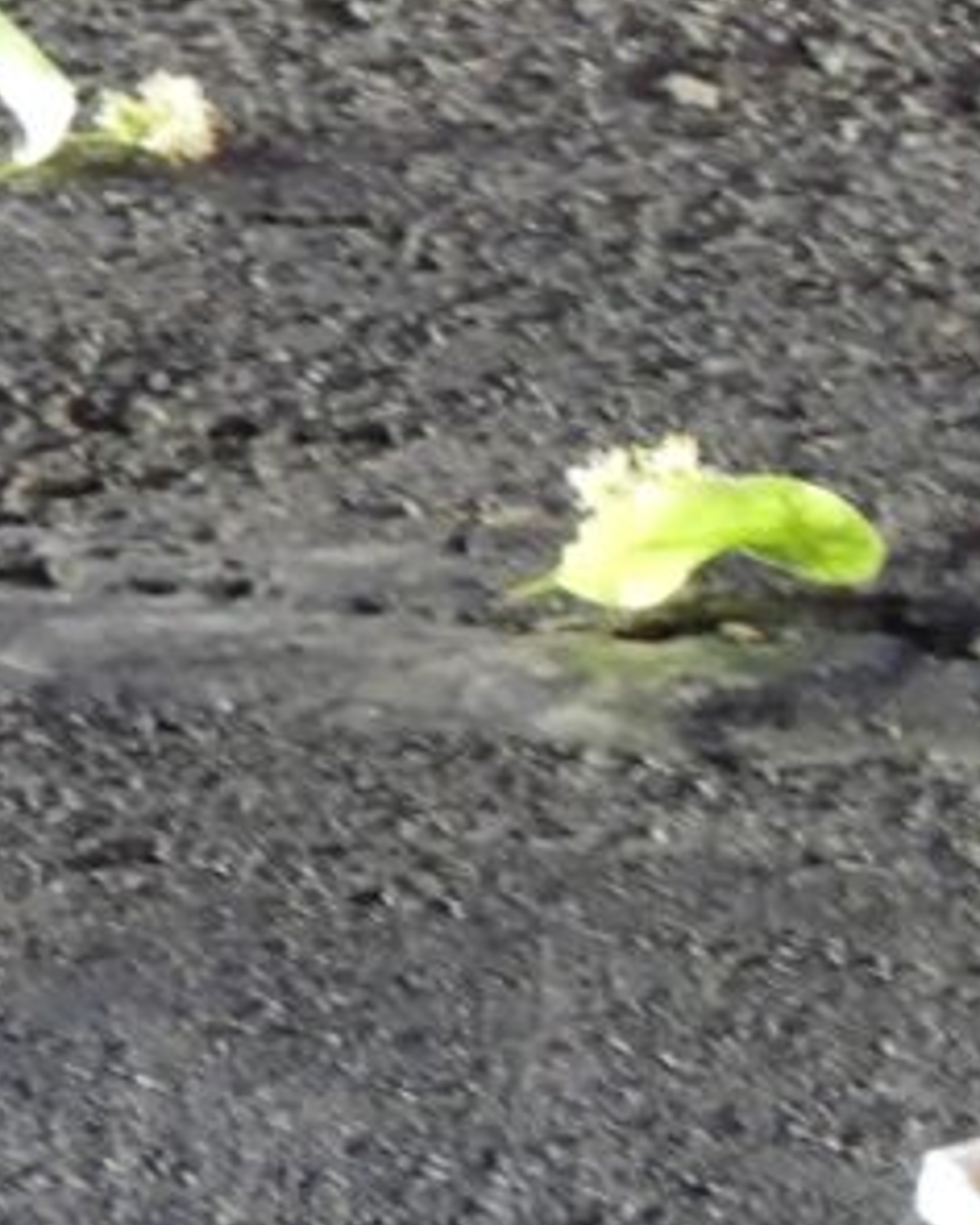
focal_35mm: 931
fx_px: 33754
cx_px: 1698
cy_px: 760
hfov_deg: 1.7
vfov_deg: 2.1
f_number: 4.5
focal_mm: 49.5
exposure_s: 1/3
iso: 800
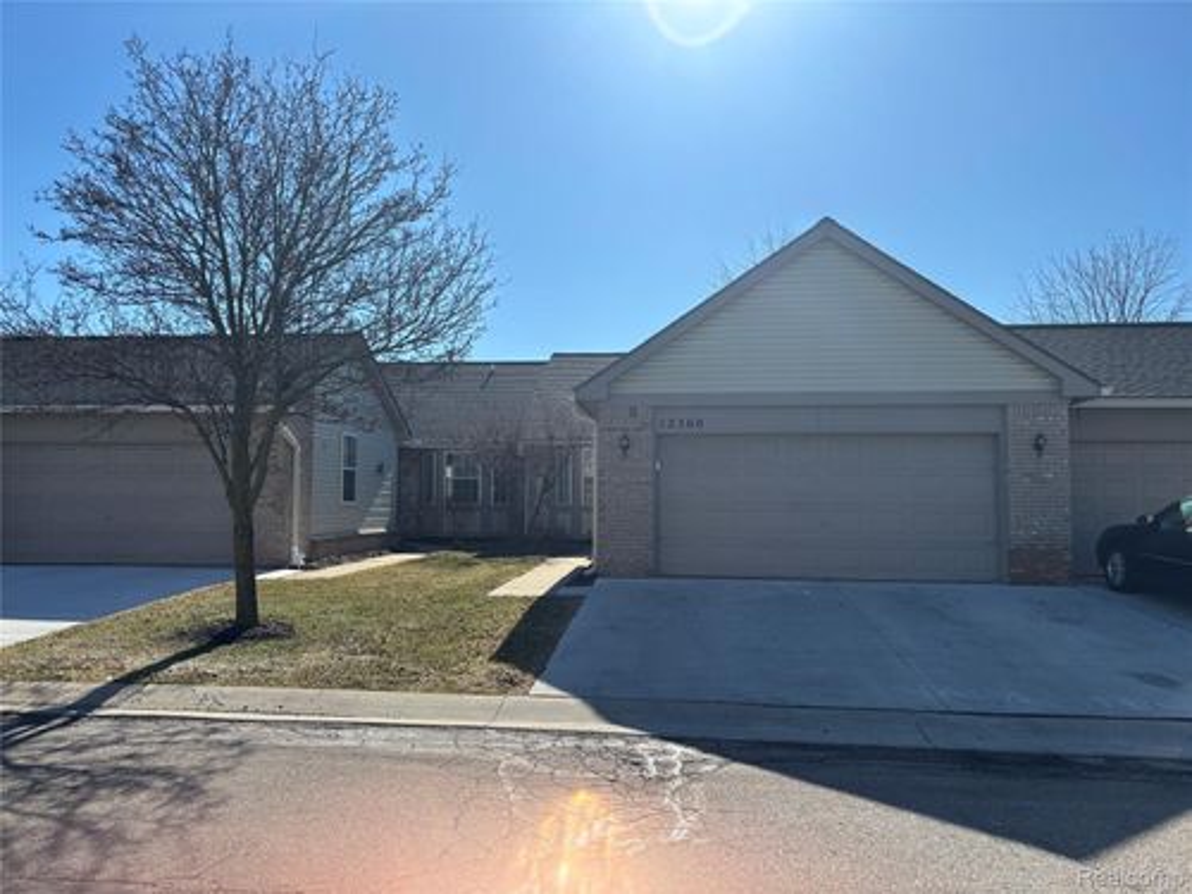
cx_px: 596
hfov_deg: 67.3
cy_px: 447
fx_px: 895
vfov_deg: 53.1
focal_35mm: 26
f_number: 1.6
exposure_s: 1/4425
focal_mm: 5.96
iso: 50
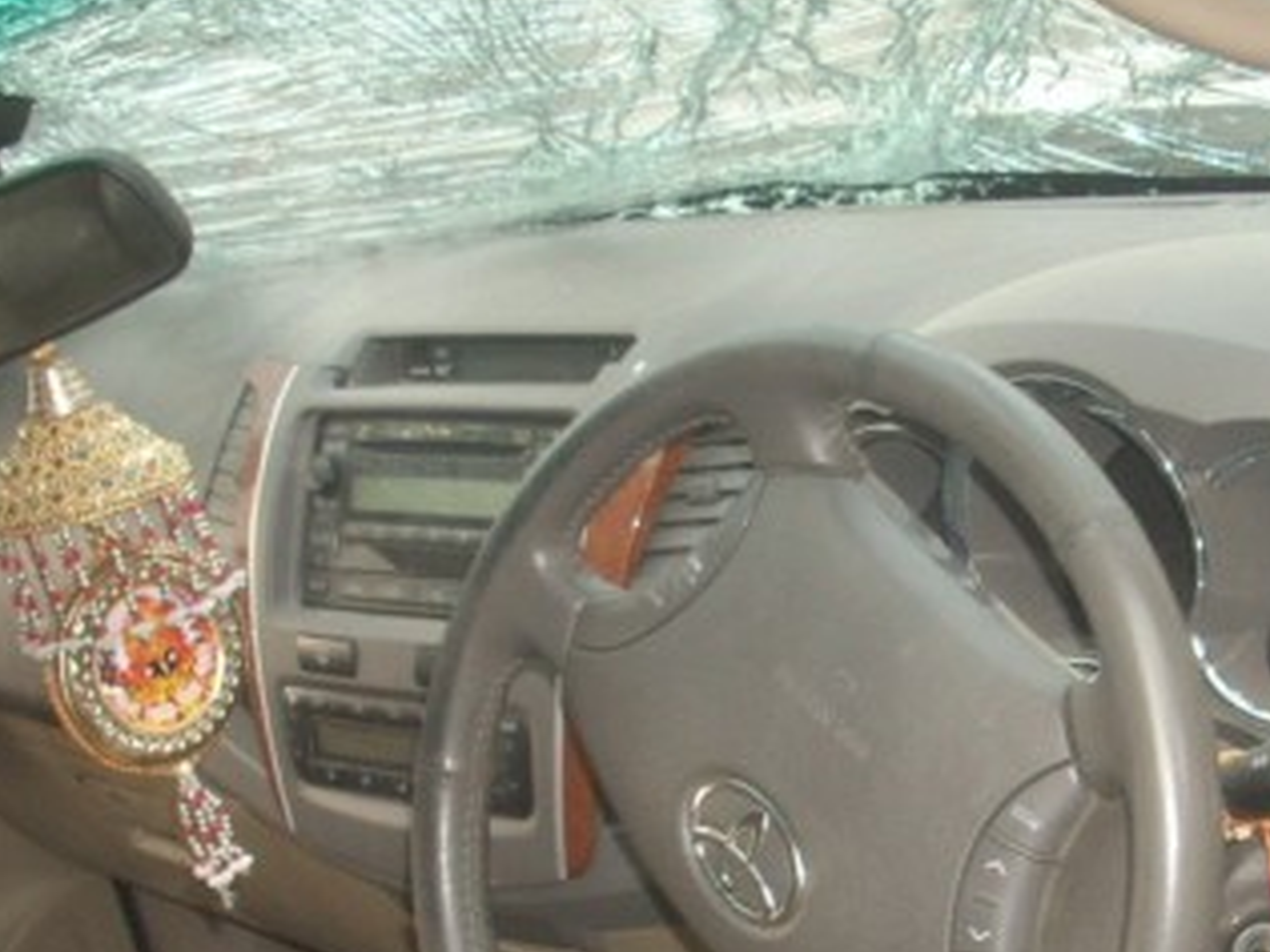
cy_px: 655
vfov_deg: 19.6
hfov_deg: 25.7
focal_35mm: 75
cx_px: 940
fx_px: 2752
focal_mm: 6.2
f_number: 2.8
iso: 100
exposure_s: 1/30
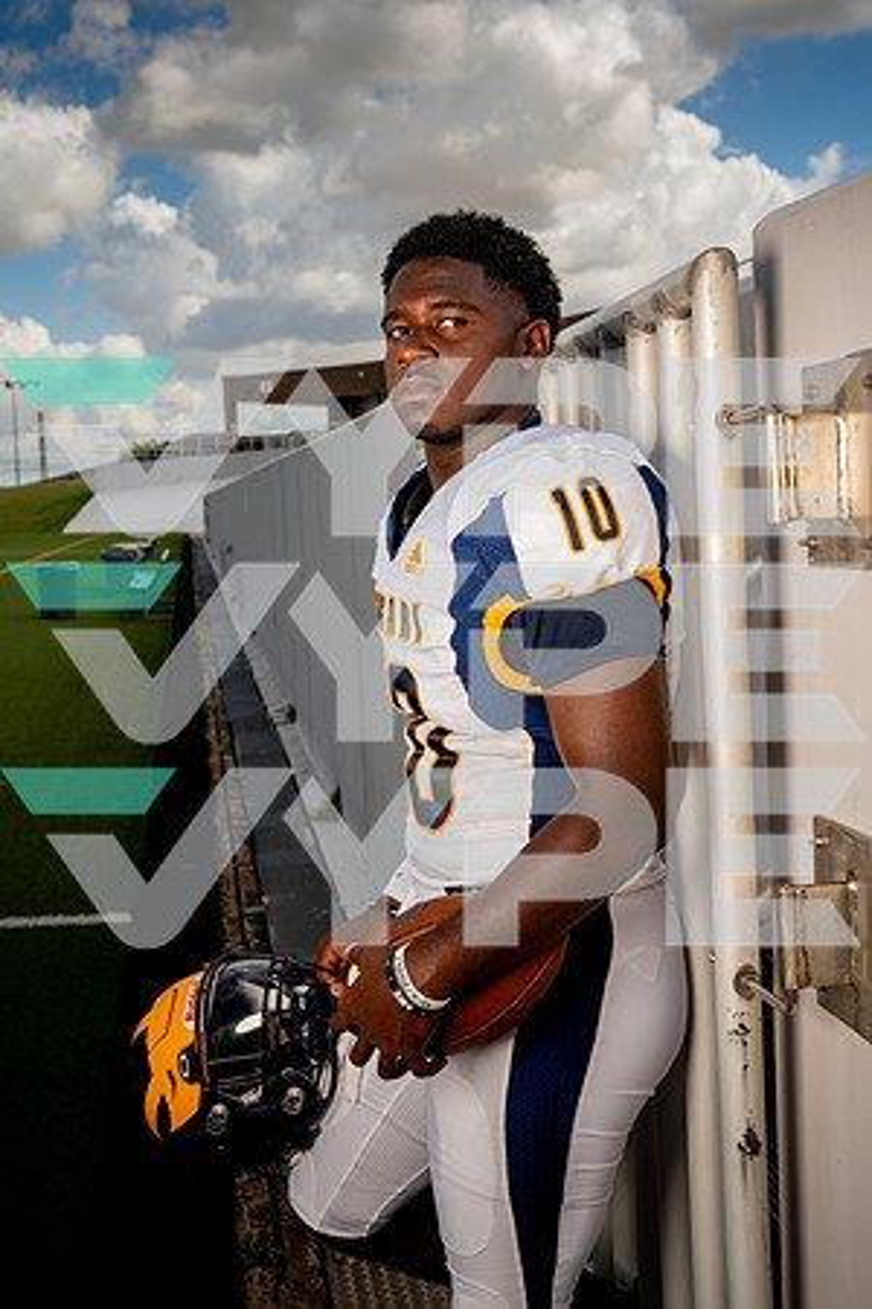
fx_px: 1708
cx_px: 436
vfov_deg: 41.9
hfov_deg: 28.6
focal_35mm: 47
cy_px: 654
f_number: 8
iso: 125
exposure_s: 1/250
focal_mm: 47
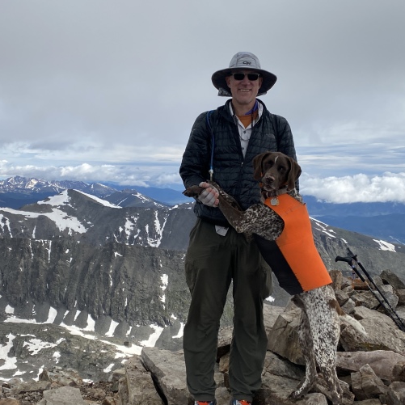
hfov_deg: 36.0
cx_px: 223
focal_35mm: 47
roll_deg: -2.5
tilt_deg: -1.8
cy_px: 207
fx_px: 622
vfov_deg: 36.1
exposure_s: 1/3040
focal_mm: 4.25
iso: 32
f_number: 1.8
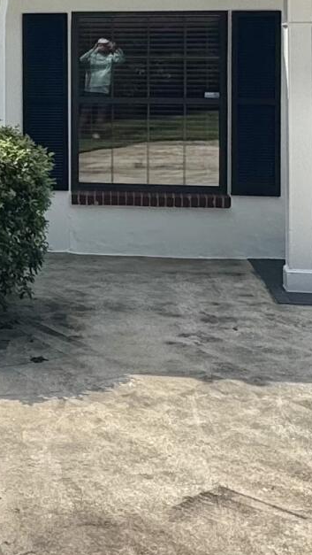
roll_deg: +0.3
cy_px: 47
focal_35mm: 73
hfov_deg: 15.4
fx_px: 1073
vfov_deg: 27.8
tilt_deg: +0.6
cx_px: -139
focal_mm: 2.22
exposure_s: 1/858
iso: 50
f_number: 2.2
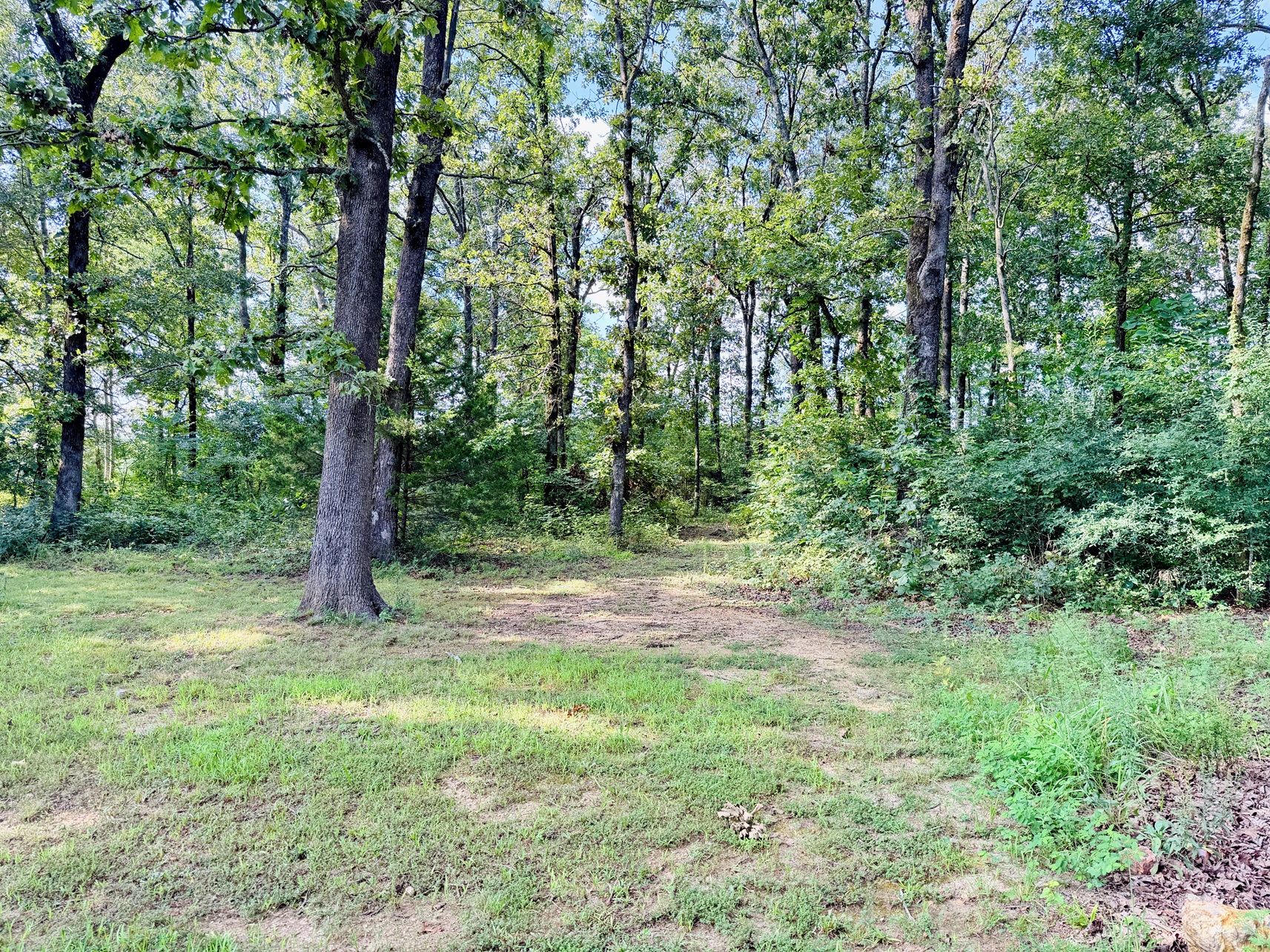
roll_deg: -0.8
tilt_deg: +2.6
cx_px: 635
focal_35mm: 24
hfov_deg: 71.6
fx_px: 881
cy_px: 476
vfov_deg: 56.8
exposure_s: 1/263
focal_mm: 6.76
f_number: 1.78
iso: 80
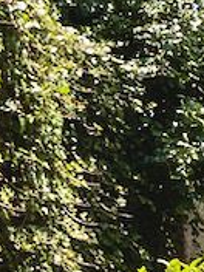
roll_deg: -0.2
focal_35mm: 148
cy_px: 321
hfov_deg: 9.3
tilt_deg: +7.4
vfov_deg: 13.0
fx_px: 1163
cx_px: -219
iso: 32
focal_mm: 4.25
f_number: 1.8
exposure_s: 1/549
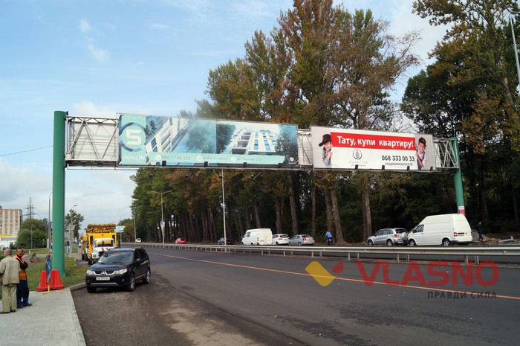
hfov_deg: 67.4
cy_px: 173
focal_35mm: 27
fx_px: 390
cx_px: 260
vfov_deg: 47.8
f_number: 5.6
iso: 100
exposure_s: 1/320
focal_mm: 18
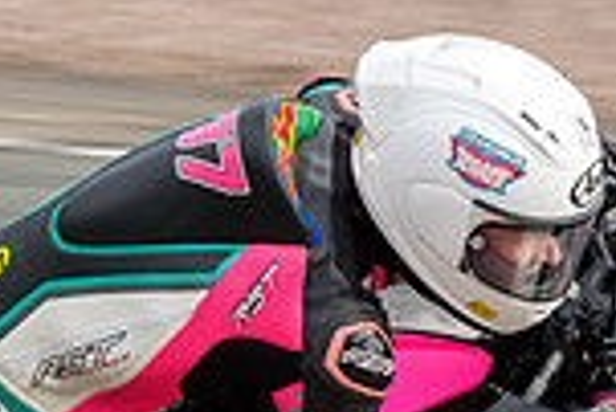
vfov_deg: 3.3
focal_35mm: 414
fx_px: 7091
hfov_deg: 5.0
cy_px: 314
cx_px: 305
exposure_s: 1/320
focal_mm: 95
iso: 250
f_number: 8
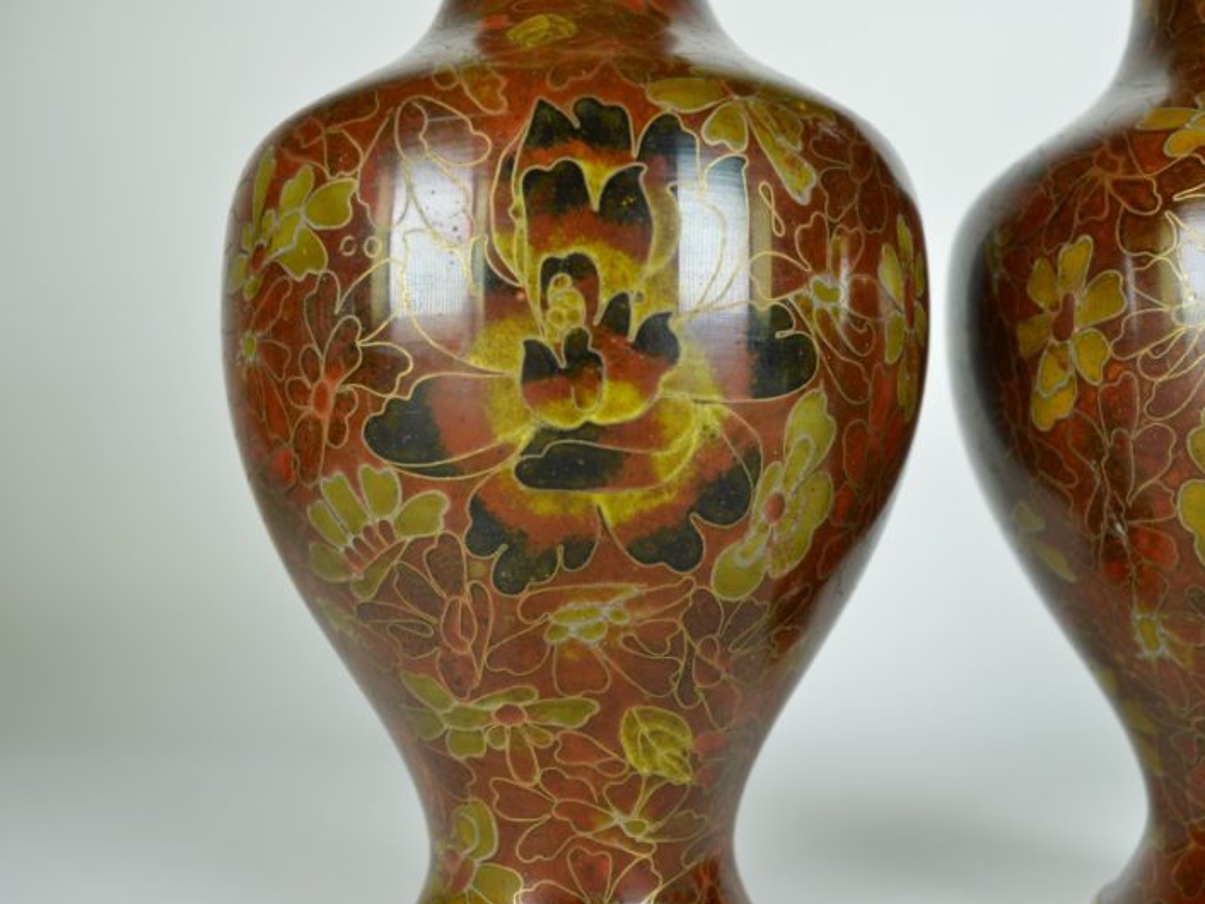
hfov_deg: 49.5
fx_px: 1307
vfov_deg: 38.2
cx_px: 623
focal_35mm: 38
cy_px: 452
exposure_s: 1/125
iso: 100
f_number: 6.3
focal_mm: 23
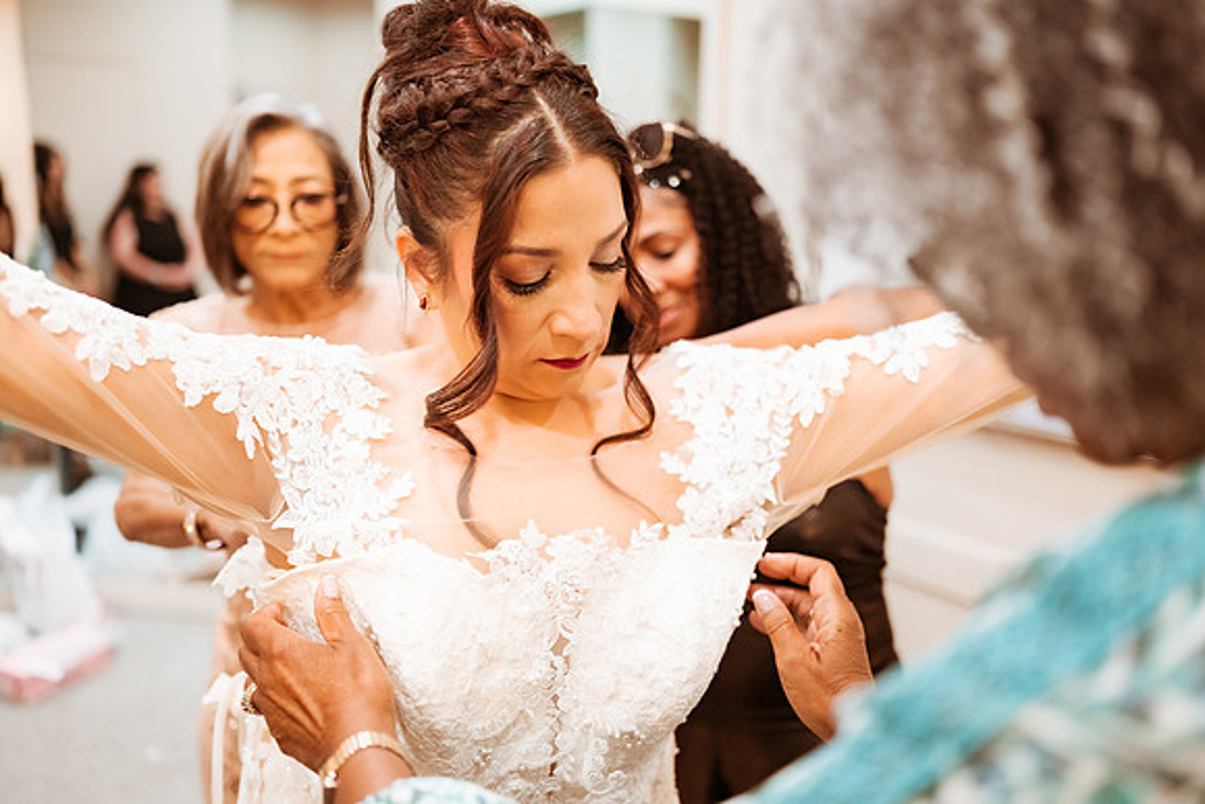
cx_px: 602
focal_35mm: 35
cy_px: 402
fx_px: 1172
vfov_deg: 37.9
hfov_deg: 54.4
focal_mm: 35
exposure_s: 1/400
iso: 1250
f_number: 1.8
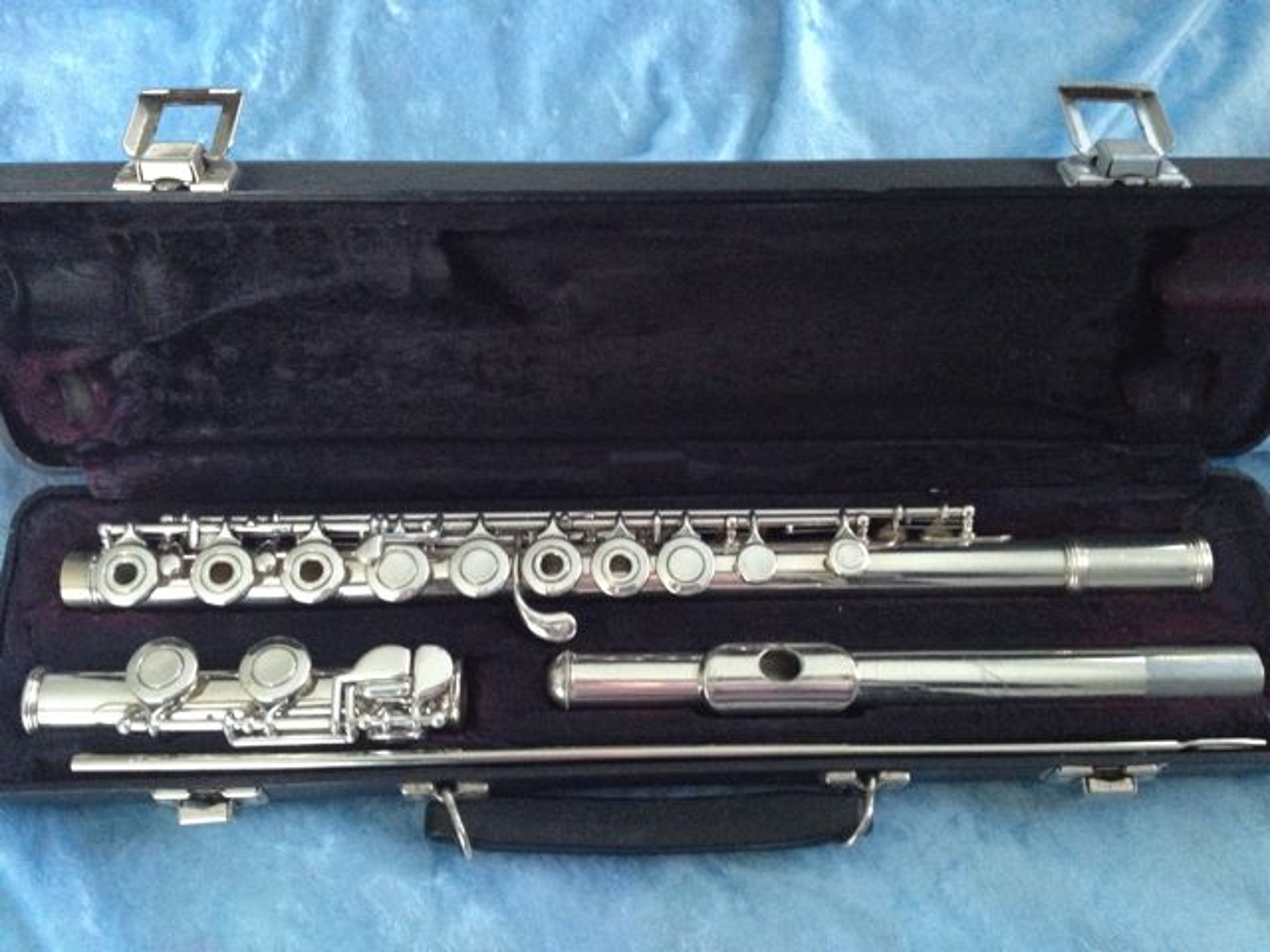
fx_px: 1284
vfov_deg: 40.7
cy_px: 476
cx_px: 635
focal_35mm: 35
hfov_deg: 52.6
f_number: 2.4
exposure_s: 1/15
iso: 500
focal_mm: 4.28
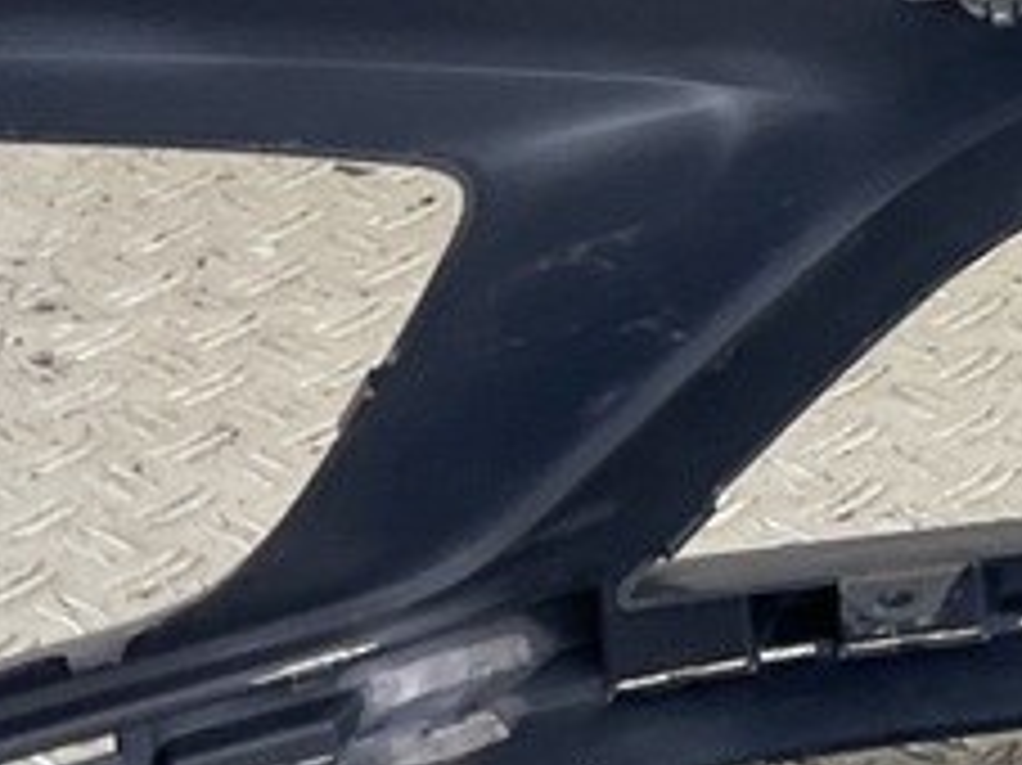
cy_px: -108
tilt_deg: -22.4
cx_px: 1868
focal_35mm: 129
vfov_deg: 11.3
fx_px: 3807
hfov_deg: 13.6
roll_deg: +0.4
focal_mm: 3
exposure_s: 1/120
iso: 32
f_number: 1.8
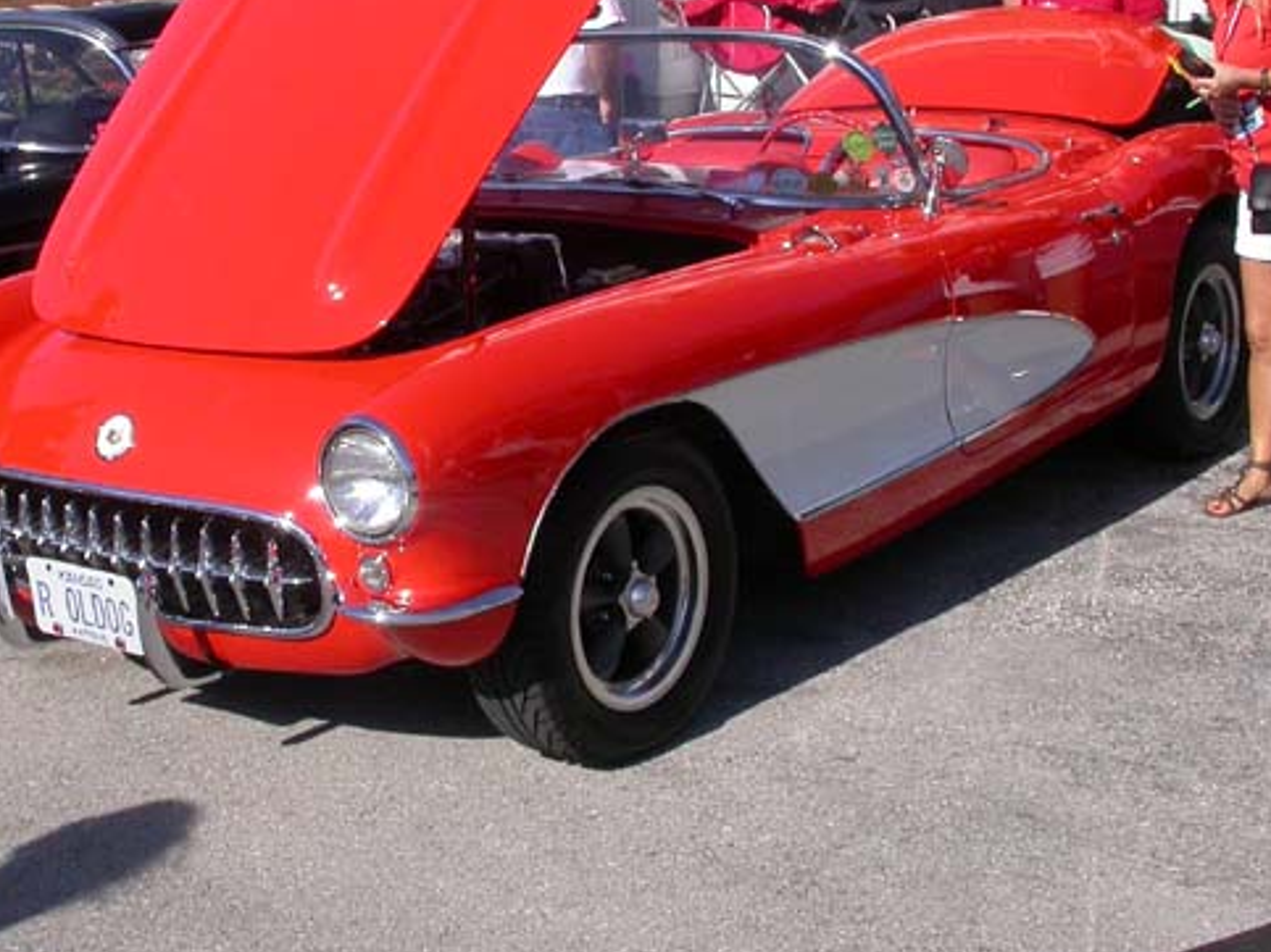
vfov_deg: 23.2
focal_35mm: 63
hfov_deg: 30.5
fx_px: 2313
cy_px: 310
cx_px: 439
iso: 100
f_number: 7.5
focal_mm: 7.85
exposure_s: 1/339
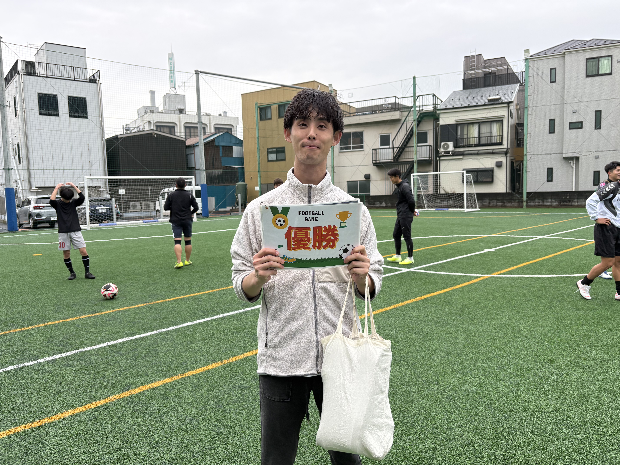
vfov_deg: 53.1
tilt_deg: -5.4
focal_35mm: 26
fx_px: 466
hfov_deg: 67.3
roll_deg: +2.1
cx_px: 310
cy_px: 232
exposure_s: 1/716
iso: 64
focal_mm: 5.96
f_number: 1.6
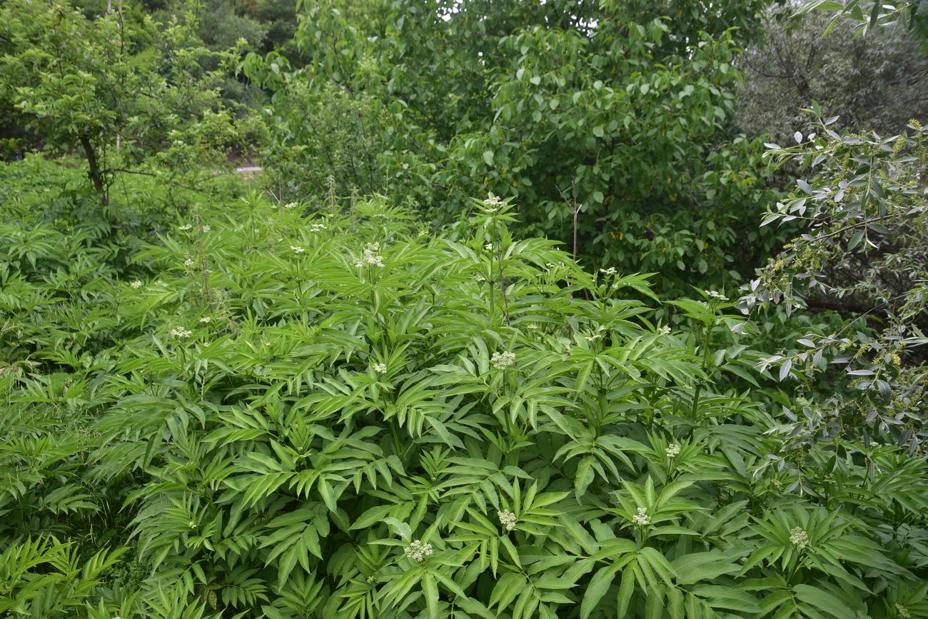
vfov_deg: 27.0
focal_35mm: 50
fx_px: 1289
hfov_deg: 39.6
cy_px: 310
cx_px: 464
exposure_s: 1/125
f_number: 8
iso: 200
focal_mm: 50
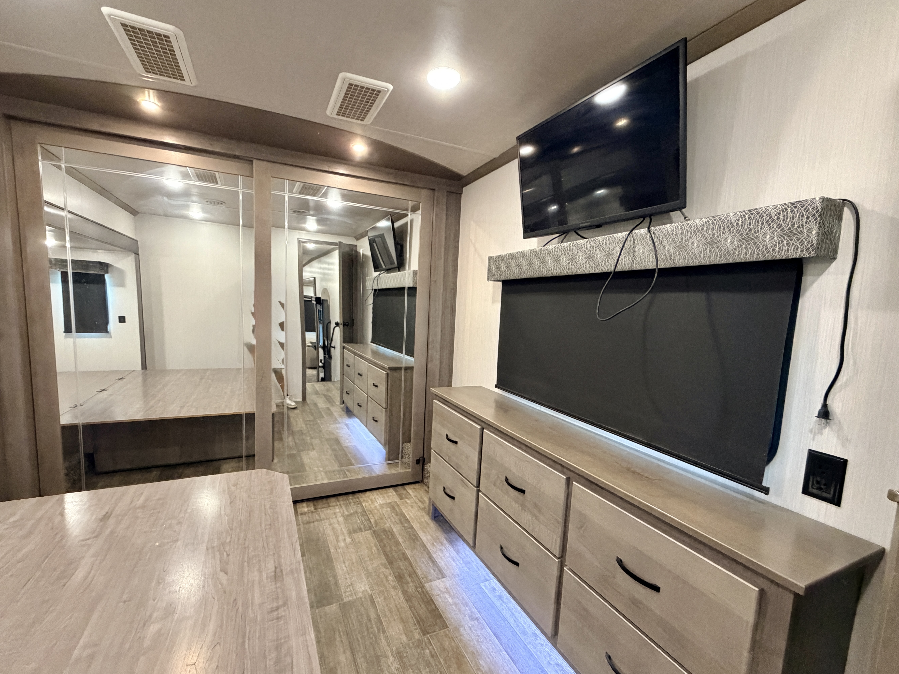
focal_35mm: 15
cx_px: 434
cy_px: 349
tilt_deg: -7.7
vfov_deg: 81.7
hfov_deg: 98.1
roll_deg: -1.6
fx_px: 390
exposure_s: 1/60
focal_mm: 2.22
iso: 640
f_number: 2.2
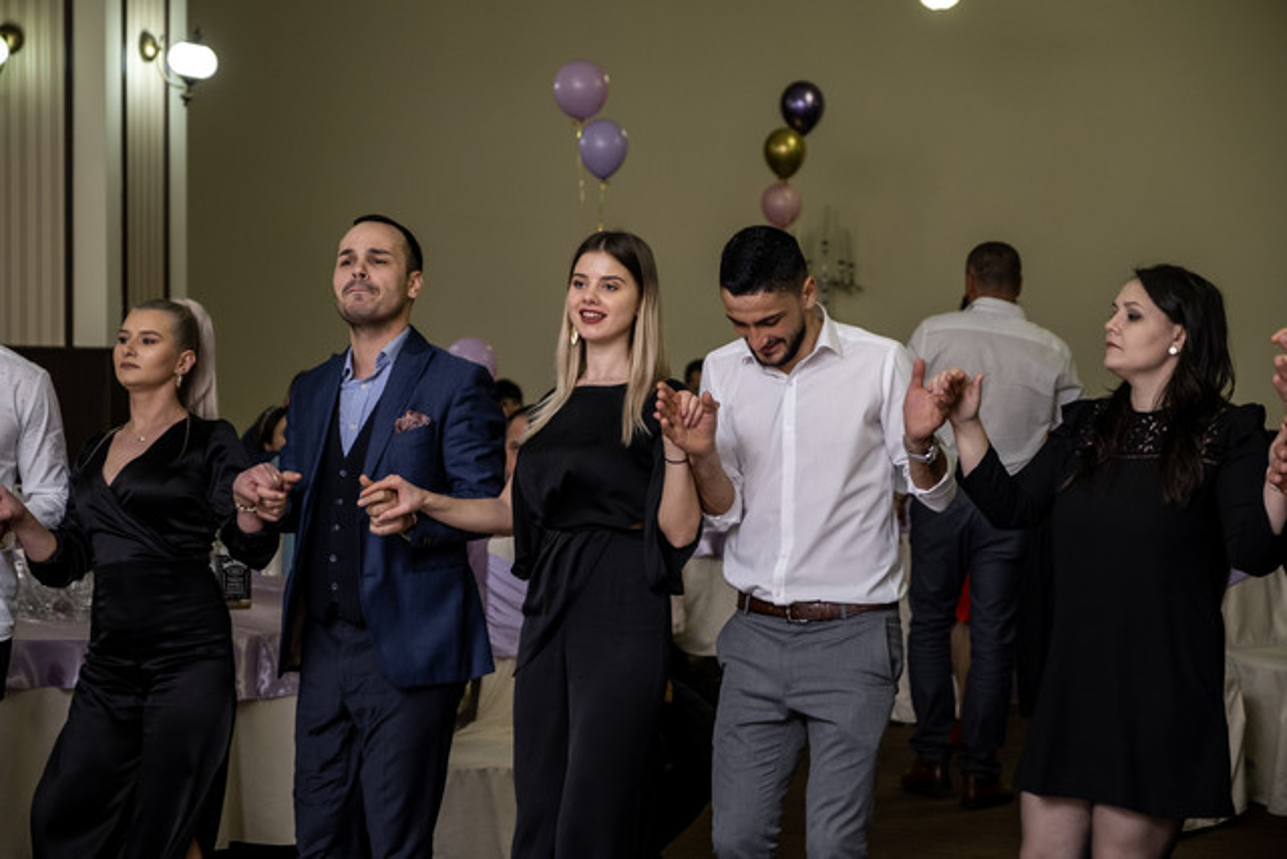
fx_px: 2968
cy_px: 430
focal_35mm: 83
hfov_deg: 24.5
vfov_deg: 16.5
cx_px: 644
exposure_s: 1/125
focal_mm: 55
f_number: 2.8
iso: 1250
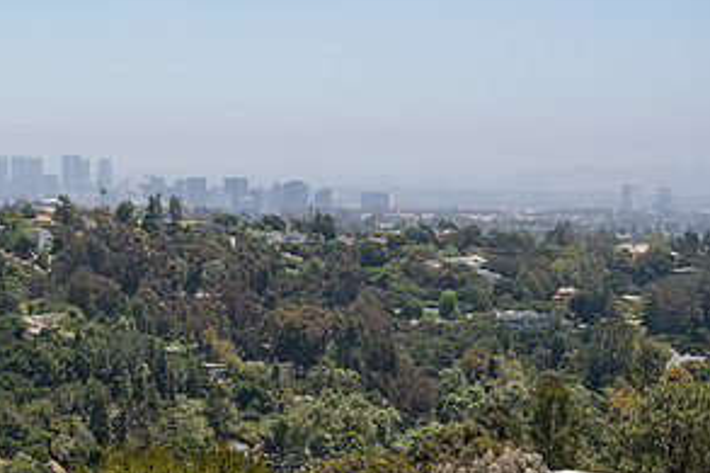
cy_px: 158
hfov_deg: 20.1
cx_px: 17
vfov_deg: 13.8
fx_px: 1951
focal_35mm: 99
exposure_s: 1/4000
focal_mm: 50
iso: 100
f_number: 2.5
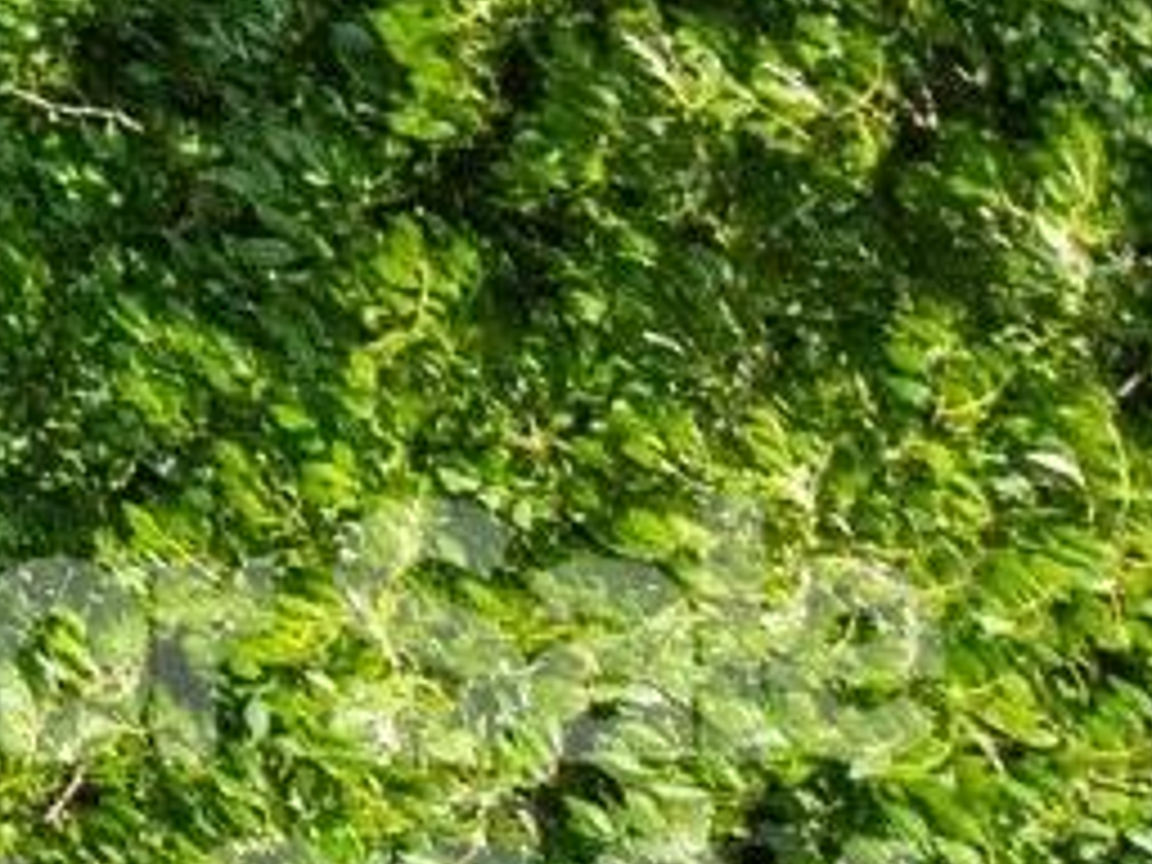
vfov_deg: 6.7
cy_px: -2104
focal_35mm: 192
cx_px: -3339
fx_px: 6390
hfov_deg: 7.5
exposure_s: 1/320
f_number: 2.8
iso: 120
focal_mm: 12.29
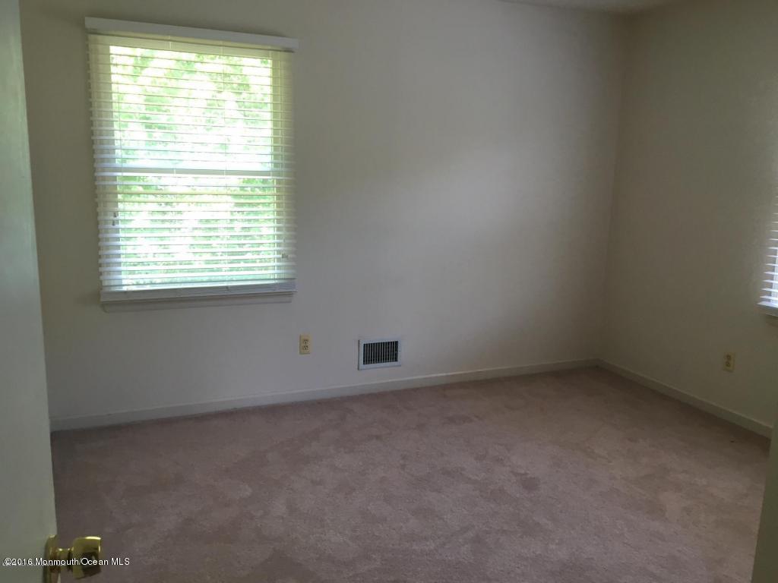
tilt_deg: -12.2
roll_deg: -0.9
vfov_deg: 48.2
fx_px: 652
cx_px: 389
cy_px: 292
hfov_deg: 61.7
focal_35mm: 29
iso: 64
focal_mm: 4.15
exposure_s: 1/30
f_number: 2.2
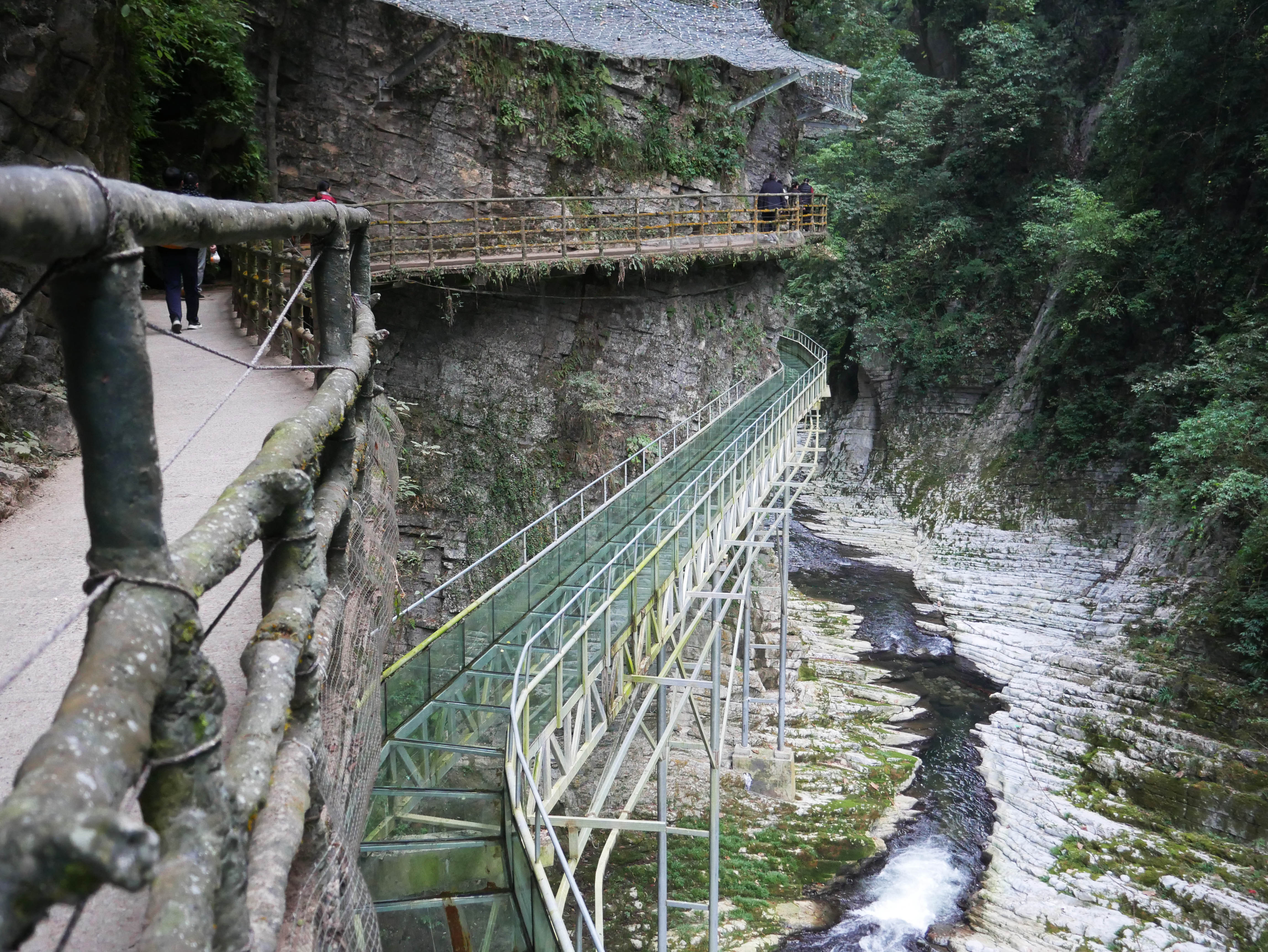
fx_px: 1246
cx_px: 634
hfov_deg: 53.9
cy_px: 476
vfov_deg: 41.8
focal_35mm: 34
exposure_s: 1/60
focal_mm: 17
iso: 1250
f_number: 4
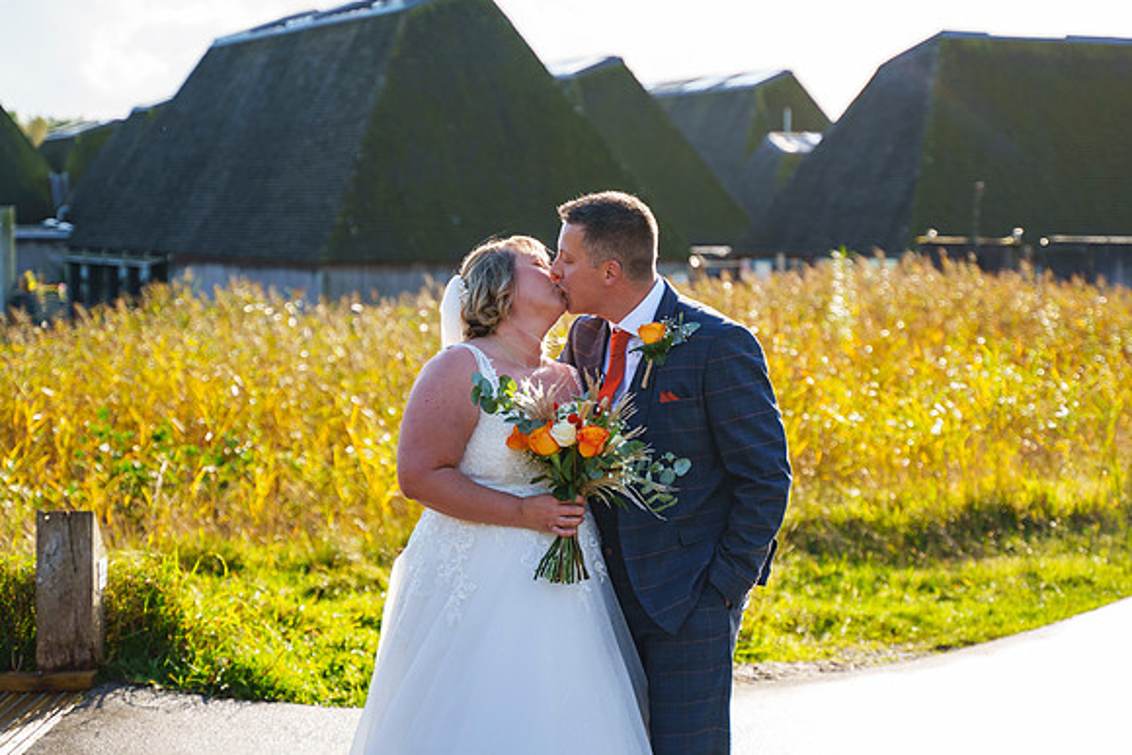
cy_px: 307
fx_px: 2240
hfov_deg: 28.3
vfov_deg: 19.1
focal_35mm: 71
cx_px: 607
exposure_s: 1/2000
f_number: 3.2
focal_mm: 60
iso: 400
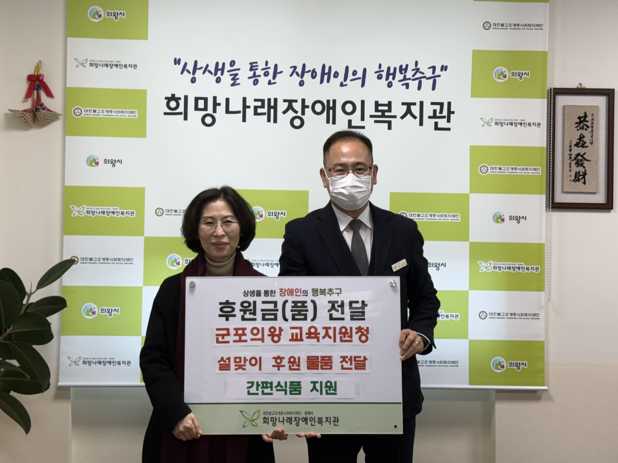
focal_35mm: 48
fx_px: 857
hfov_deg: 39.7
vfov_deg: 30.3
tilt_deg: +1.1
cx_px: 309
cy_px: 232
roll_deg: -0.7
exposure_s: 1/120
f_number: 1.78
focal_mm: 6.76
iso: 50
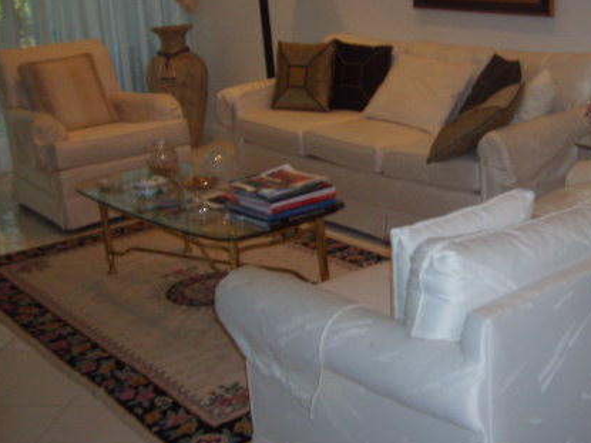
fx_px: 922
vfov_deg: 27.0
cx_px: 450
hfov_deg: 34.7
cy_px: 202
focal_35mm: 54
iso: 100
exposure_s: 1/45
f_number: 2.8
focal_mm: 5.8
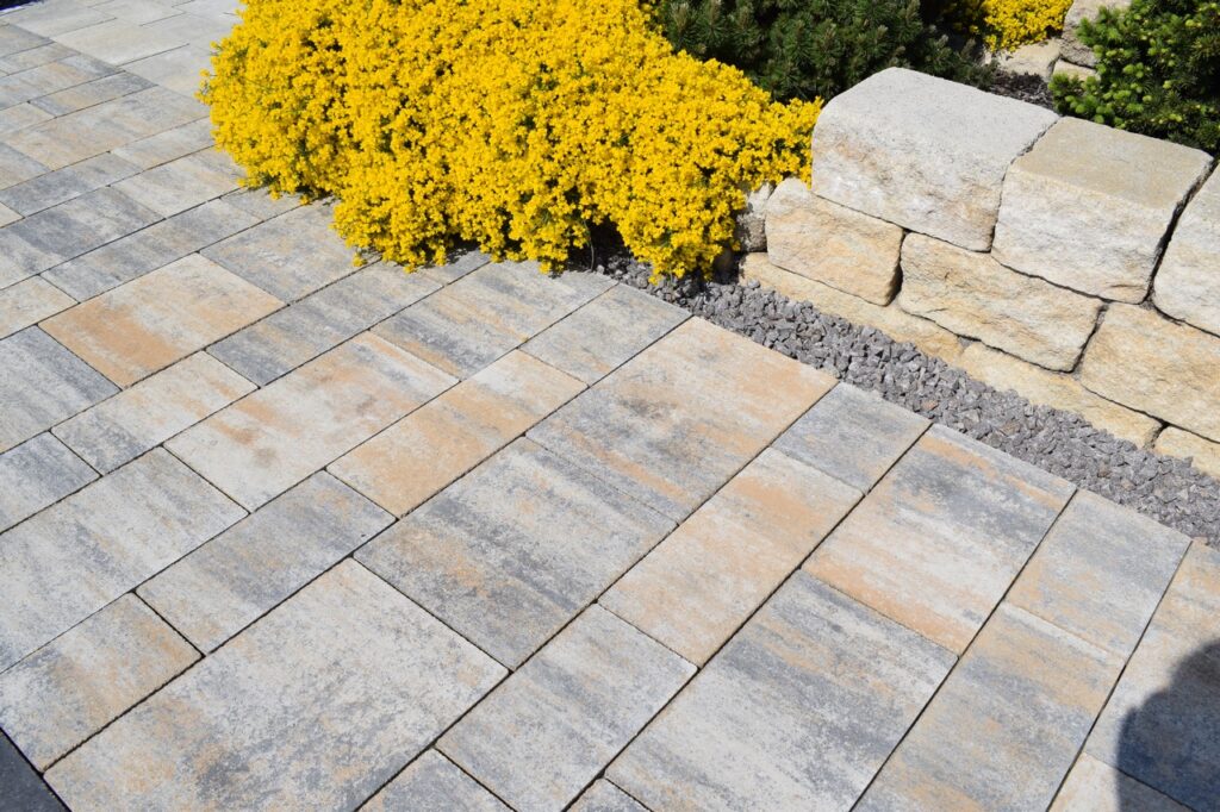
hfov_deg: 59.5
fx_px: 1067
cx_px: 610
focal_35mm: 32
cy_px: 406
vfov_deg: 41.7
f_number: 11
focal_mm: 21
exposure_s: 1/500
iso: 200
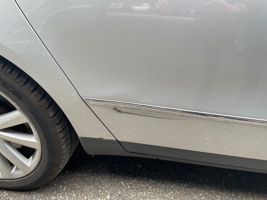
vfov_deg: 53.1
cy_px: 100
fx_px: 201
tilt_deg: -32.6
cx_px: 134
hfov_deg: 67.3
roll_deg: +1.0
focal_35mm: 26
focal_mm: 4.2
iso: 64
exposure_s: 1/121
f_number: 1.6
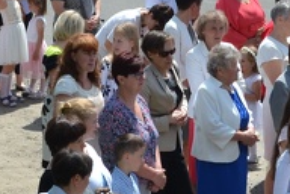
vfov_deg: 4.8
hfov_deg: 7.2
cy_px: -55
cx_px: 86
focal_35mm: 284
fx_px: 2288
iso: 100
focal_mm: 46
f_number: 7.1
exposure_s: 1/250
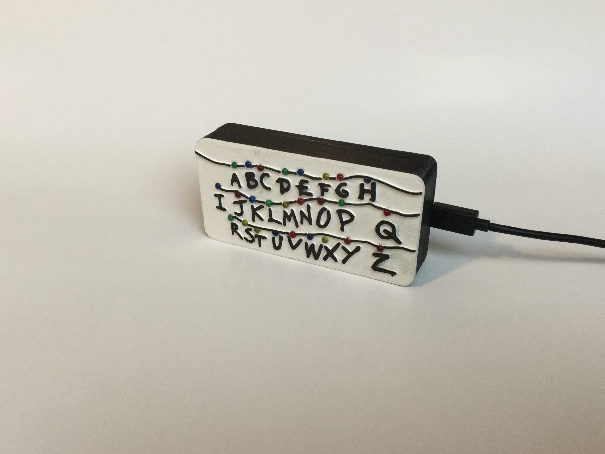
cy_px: 230
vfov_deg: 43.0
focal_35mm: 33
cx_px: 307
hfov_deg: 55.3
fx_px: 577
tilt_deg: -32.1
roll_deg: +2.2
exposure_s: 1/33
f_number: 2.4
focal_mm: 3.3
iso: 80
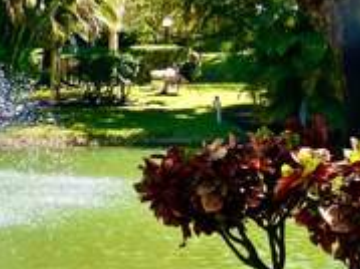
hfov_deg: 13.7
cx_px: -422
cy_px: 40
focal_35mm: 116
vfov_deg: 12.7
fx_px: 1206
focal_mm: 5.7
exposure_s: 1/957
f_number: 1.5
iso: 50
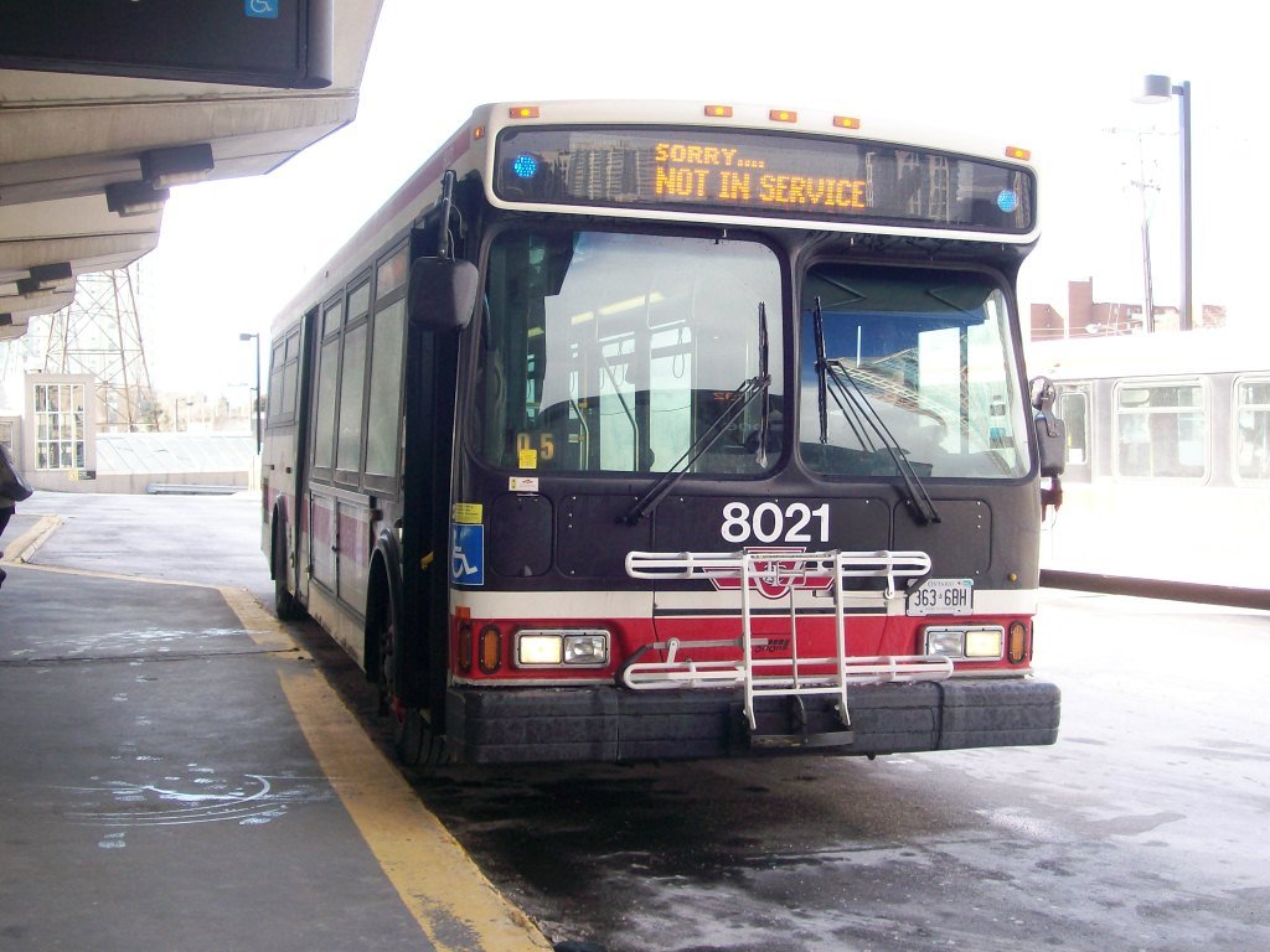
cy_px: 476
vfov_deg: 32.2
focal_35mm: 45
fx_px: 1651
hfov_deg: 42.1
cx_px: 635
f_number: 3
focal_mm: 7.6
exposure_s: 1/162
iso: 80
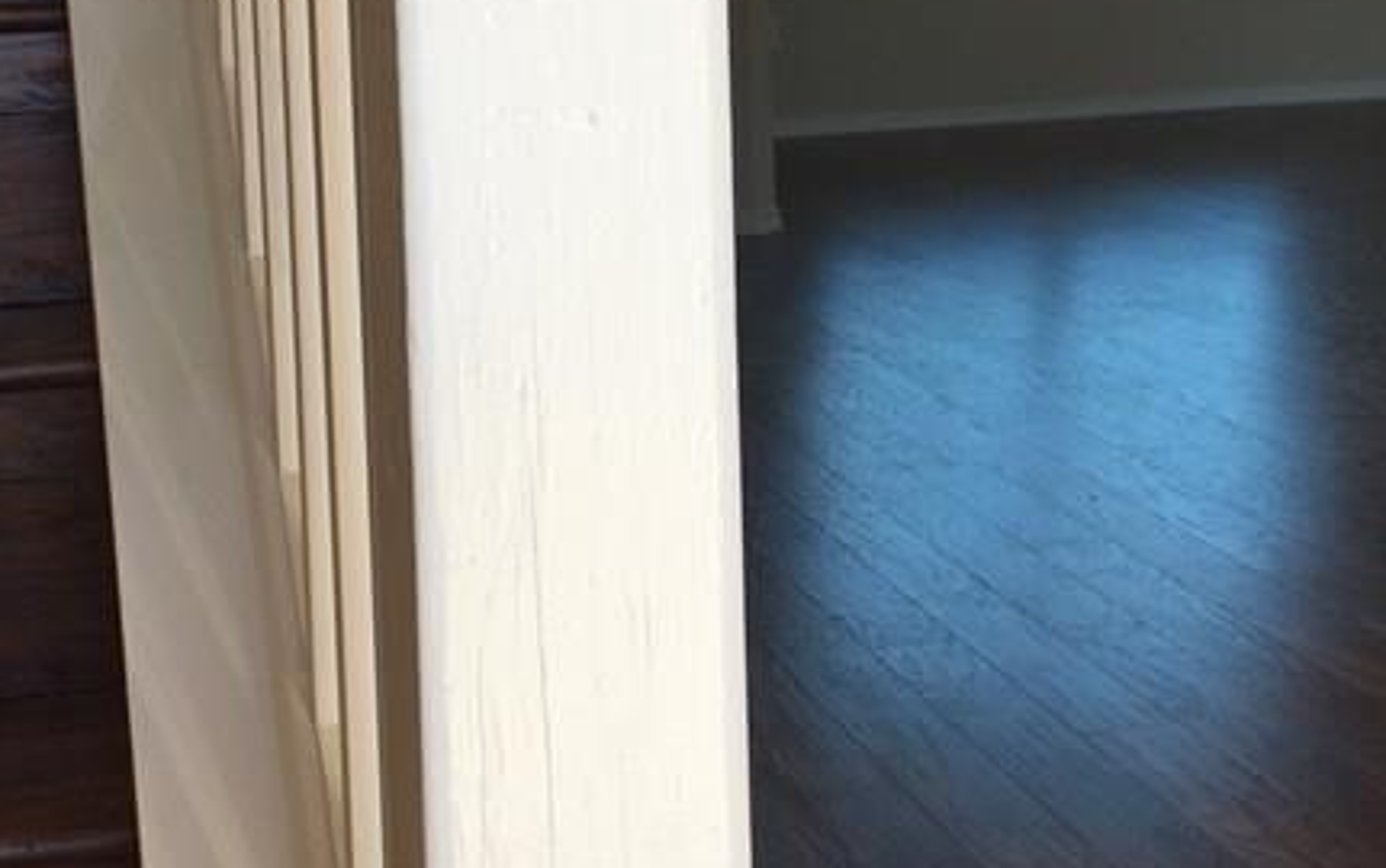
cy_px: 55
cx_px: 743
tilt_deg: -4.3
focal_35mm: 73
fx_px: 2759
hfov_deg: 28.2
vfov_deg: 17.6
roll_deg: +2.3
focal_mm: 4.15
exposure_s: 1/60
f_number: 2.2
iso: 32
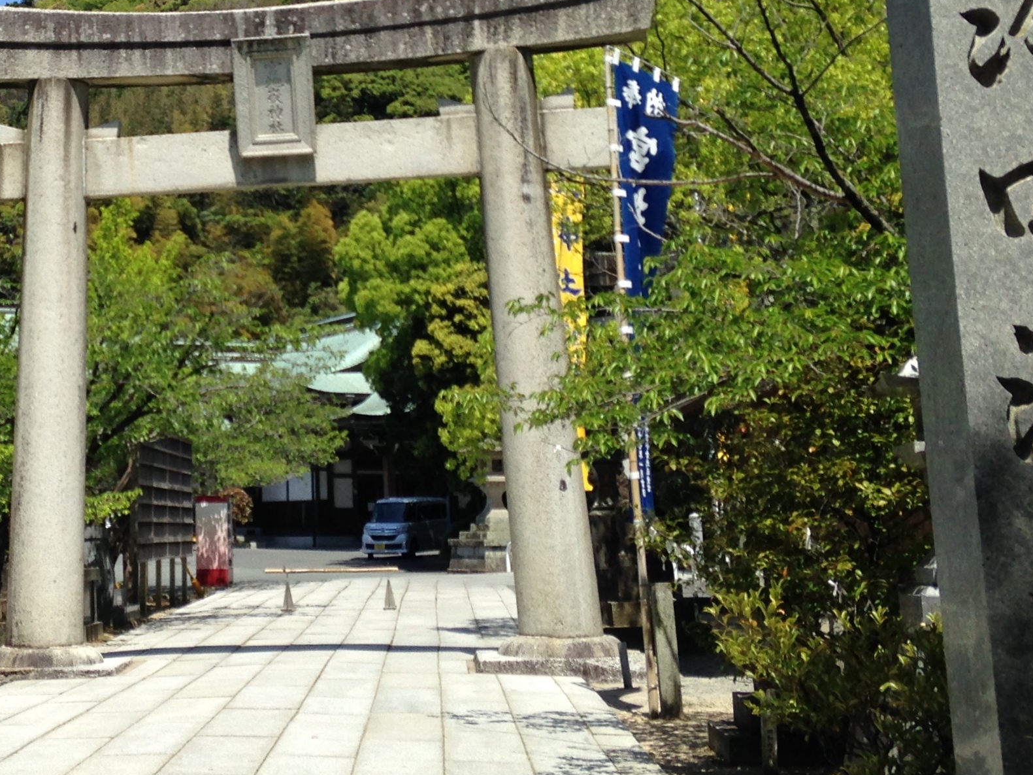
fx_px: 2000
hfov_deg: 28.1
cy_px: 204
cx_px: 155
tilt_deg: +9.4
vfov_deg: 21.8
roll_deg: -1.3
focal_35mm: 67
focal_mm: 4.12
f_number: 2.4
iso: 50
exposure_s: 1/1550
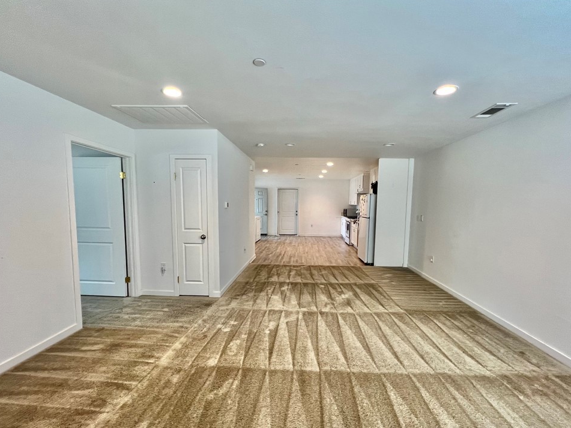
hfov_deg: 102.1
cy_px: 227
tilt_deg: -5.3
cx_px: 291
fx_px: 231
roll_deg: -0.9
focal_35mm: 14
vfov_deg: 85.6
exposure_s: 1/120
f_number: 1.8
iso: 200
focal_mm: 1.57
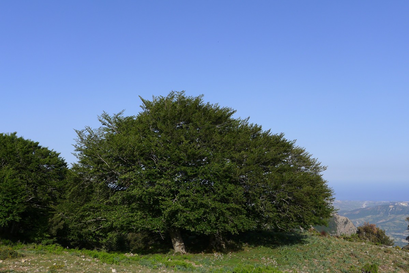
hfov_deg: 54.4
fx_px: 398
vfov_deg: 37.9
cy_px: 136
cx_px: 204
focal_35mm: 35
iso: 80
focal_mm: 7.5
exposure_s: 1/800
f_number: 4
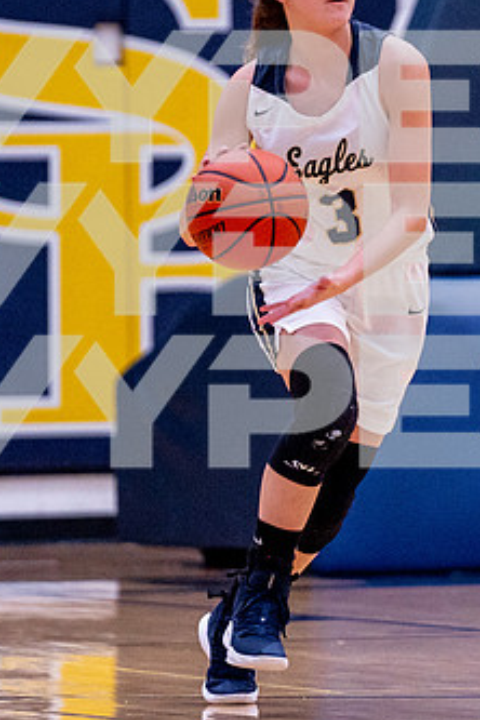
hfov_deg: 2.5
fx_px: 11199
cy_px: 209
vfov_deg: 3.7
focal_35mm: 560
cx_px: 504
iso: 2000
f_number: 2.8
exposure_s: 1/1250
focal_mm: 200
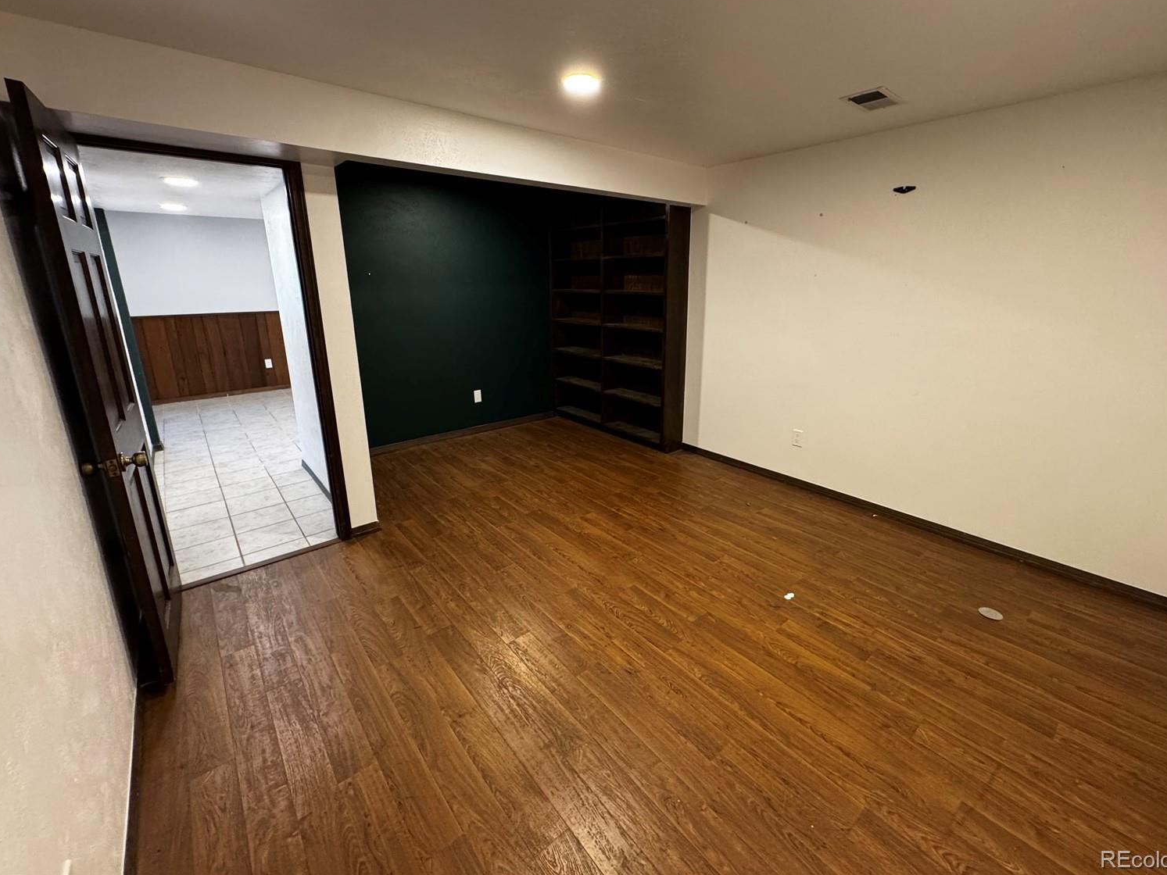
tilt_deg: -14.7
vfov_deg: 81.6
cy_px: 407
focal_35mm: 15
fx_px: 506
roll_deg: +0.5
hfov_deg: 98.1
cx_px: 602
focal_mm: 2.22
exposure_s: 1/60
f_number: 2.2
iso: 400
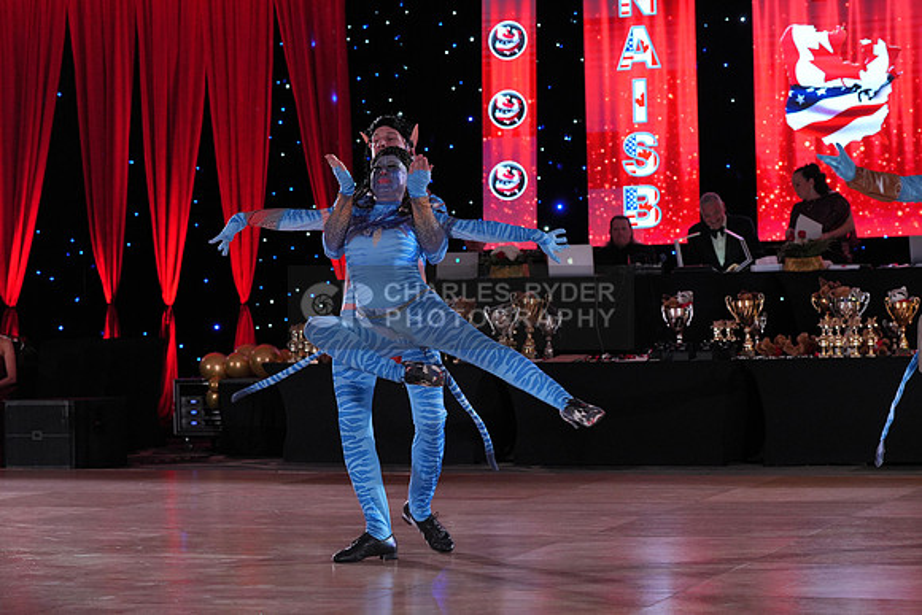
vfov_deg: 16.9
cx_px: 461
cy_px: 308
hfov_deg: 25.1
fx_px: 2075
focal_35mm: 81
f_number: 5
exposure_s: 1/400
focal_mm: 81
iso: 1600
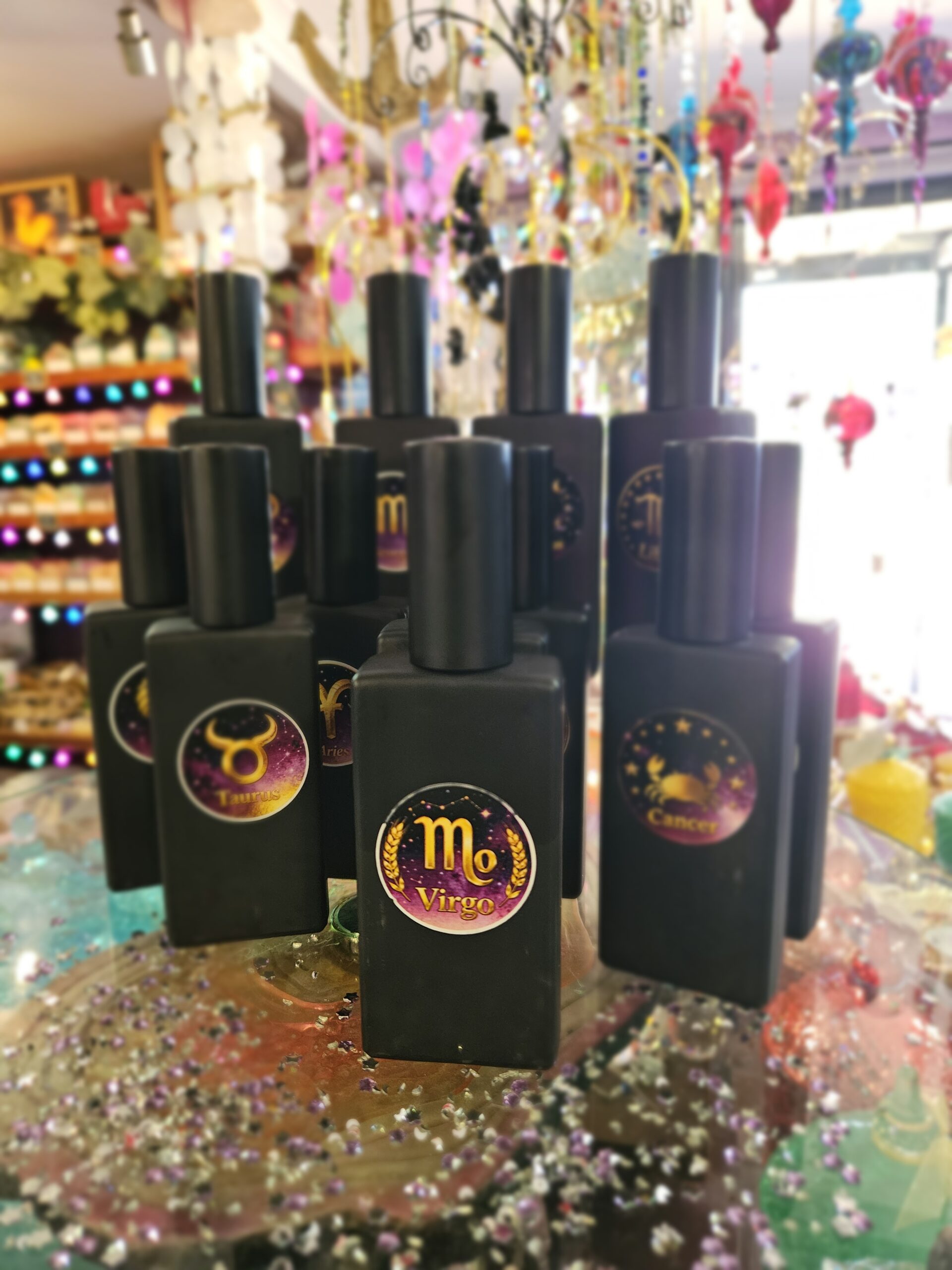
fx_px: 843
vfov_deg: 73.9
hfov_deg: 58.9
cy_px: 635
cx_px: 476
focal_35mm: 23
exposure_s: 1/33.3
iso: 500
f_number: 1.8
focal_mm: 5.4
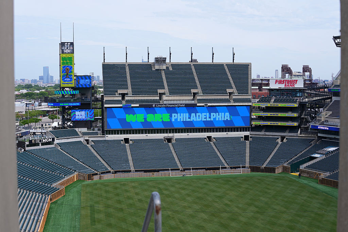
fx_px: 483
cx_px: 174
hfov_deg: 39.6
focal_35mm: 50
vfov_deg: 27.0
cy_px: 116
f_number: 4.5
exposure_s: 1/1000
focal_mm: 50
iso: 125
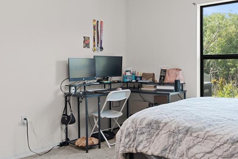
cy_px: 72
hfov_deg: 49.5
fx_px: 258
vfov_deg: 34.2
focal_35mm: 39
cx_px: 131
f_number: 8
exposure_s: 1
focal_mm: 16
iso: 200
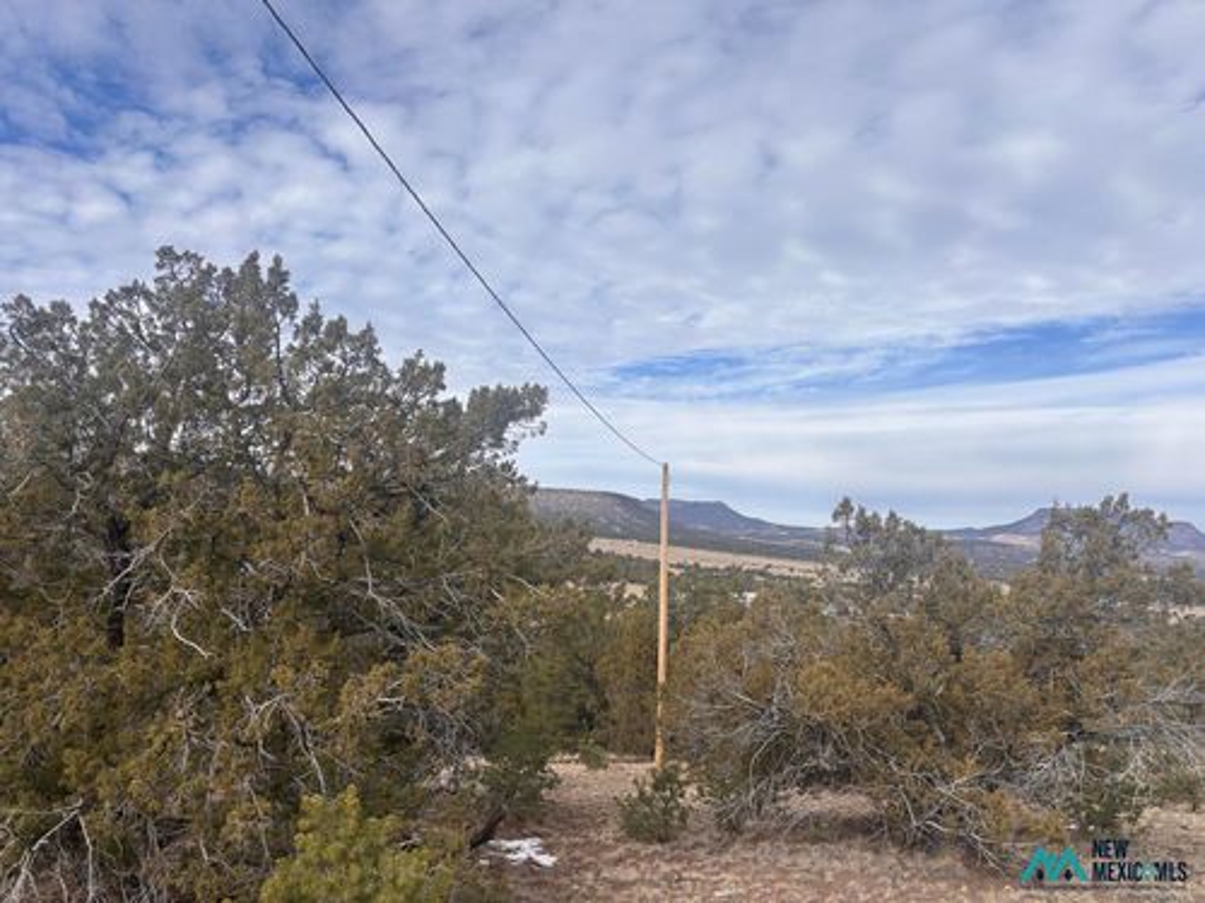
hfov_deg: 67.3
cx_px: 602
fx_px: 905
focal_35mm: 26
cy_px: 452
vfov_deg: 53.1
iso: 50
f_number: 1.6
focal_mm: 5.96
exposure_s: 1/4255
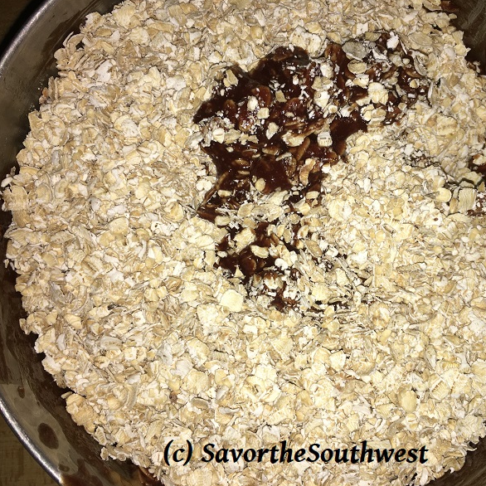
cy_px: 243
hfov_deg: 46.7
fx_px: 556
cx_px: 310
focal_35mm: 35
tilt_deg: -86.2
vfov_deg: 47.2
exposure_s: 1/175
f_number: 2.2
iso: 25
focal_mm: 4.15
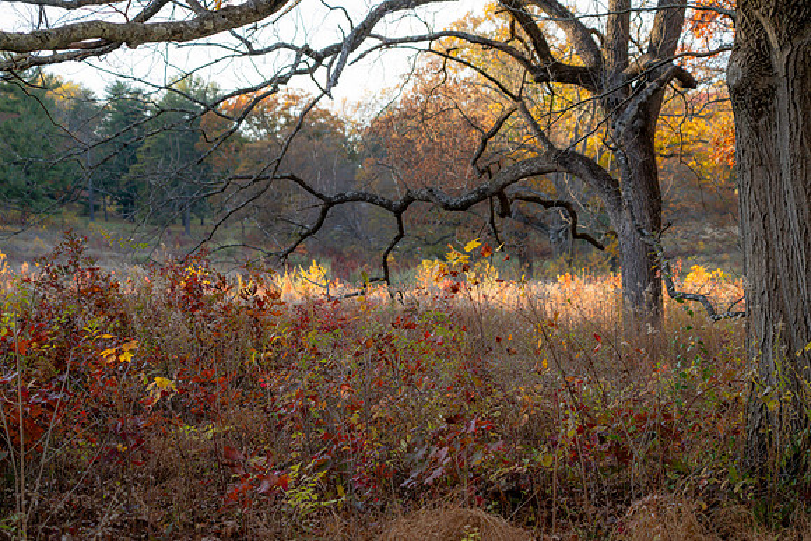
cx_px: 406
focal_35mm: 82
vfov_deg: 16.7
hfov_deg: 24.8
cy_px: 270
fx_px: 1848
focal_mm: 82
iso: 800
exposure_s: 1/640
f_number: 4.5
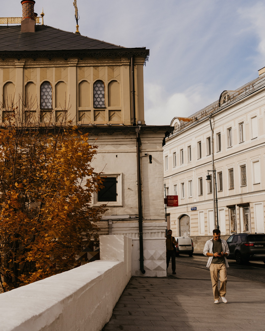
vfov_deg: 37.3
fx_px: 490
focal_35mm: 50
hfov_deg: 29.6
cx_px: 55
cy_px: 166
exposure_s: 1/500
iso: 100
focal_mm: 35
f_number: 4
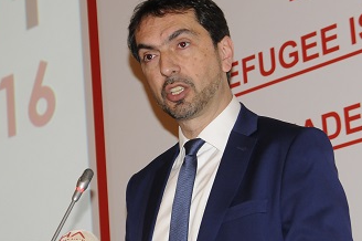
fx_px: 1494
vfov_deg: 9.2
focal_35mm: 149
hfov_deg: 13.8
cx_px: 192
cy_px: 143
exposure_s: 1/60
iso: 800
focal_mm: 65
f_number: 7.1
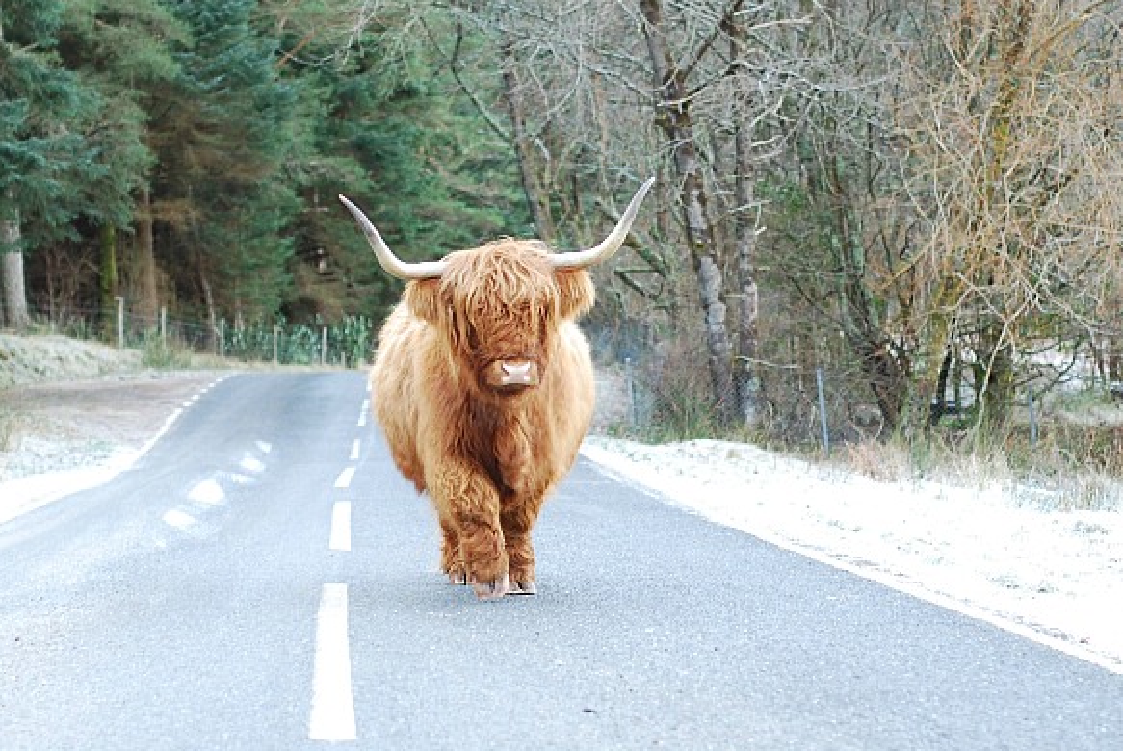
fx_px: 3216
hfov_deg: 19.8
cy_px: 358
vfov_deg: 13.3
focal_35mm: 103
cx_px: 509
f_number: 3.2
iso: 200
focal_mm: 50
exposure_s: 1/40
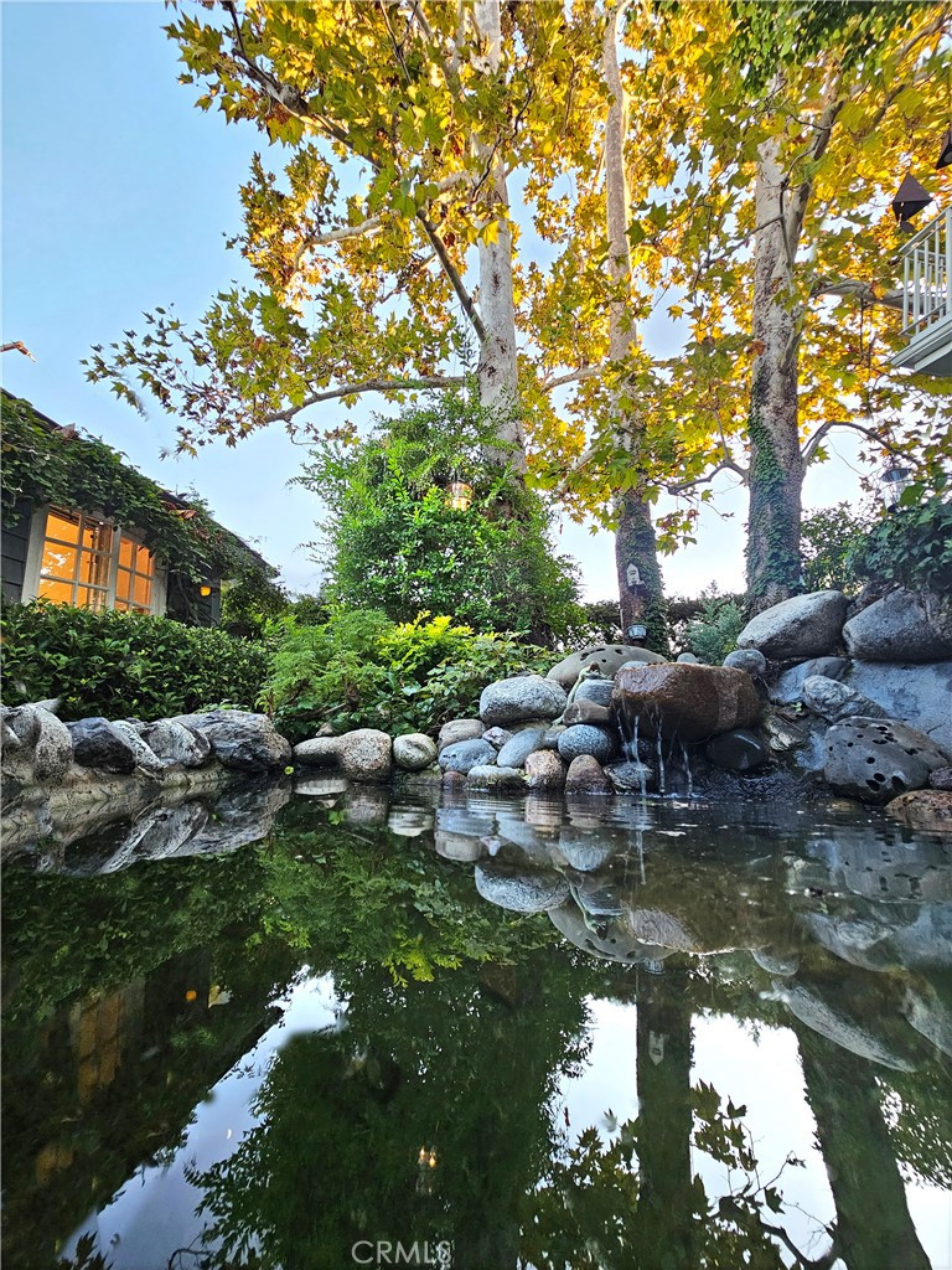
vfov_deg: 106.2
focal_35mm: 13
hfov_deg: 89.9
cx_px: 476
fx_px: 477
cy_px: 635
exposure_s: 1/60
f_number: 2.2
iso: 80
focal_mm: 2.2
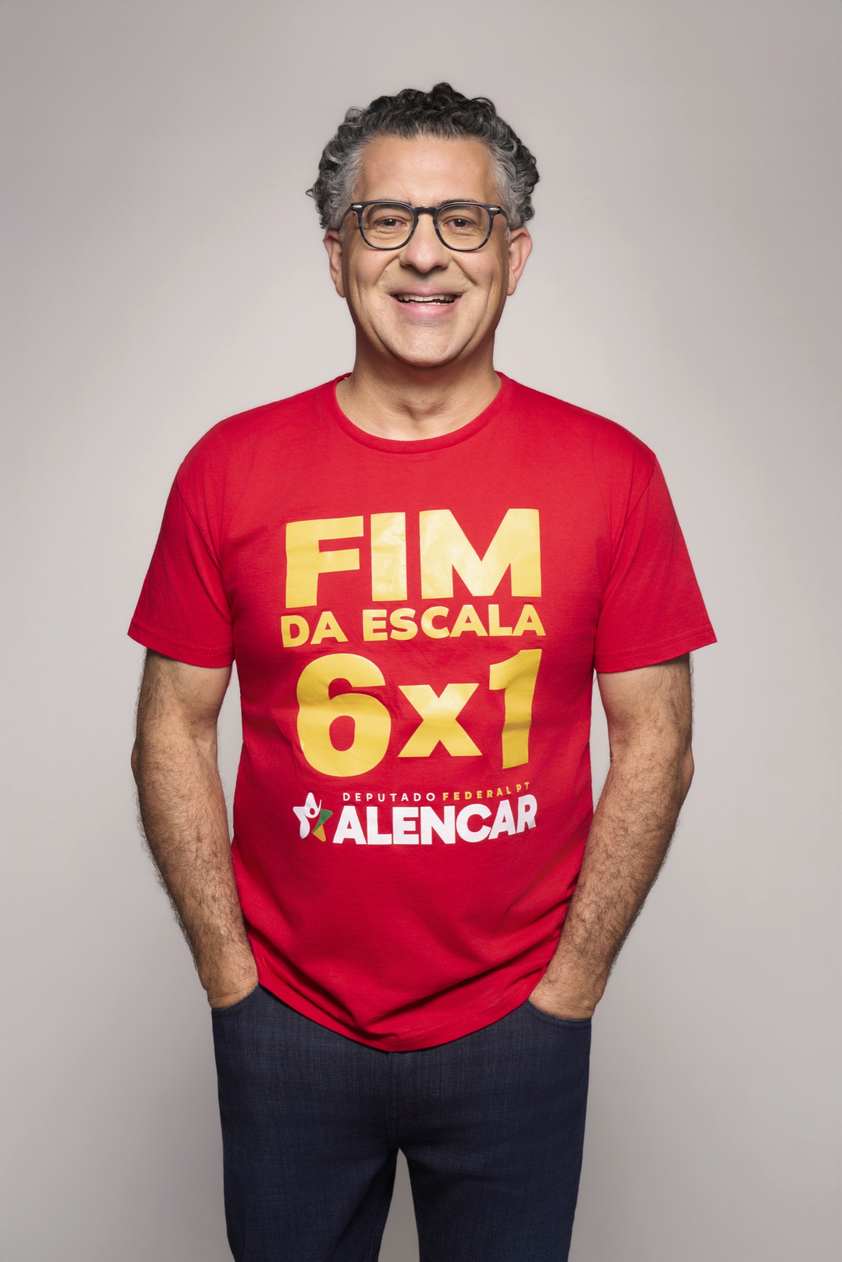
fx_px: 1684
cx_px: 421
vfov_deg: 41.1
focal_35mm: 48
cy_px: 631
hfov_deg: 28.1
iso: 800
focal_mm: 48
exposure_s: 1/160
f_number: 10
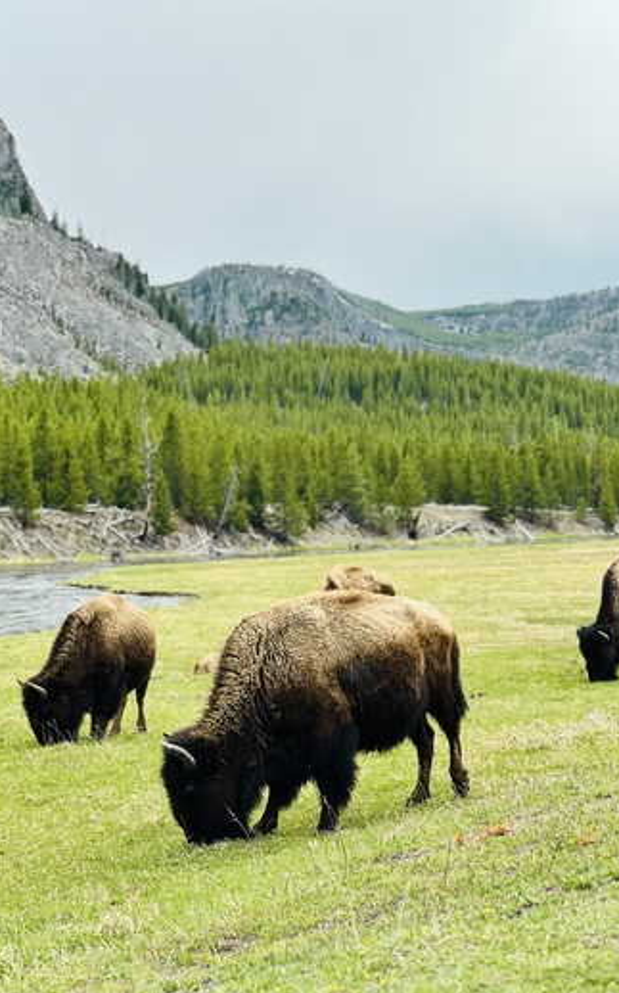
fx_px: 2217
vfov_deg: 25.2
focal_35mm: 82
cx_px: 276
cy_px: 496
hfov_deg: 15.9
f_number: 2.8
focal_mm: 9
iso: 25
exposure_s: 1/271
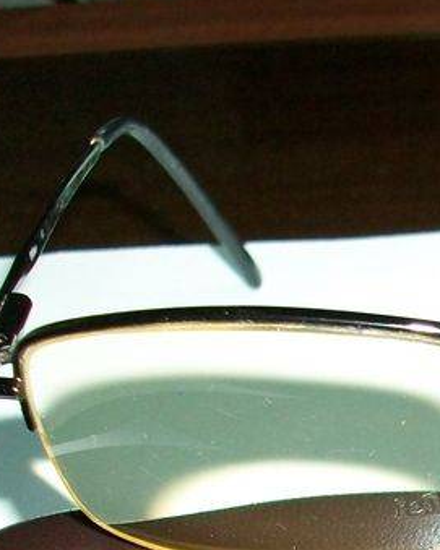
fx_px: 1596
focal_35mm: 98
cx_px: 555
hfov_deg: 15.1
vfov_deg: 18.9
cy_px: 589
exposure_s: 1/60
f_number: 2.8
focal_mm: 5.7
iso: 120
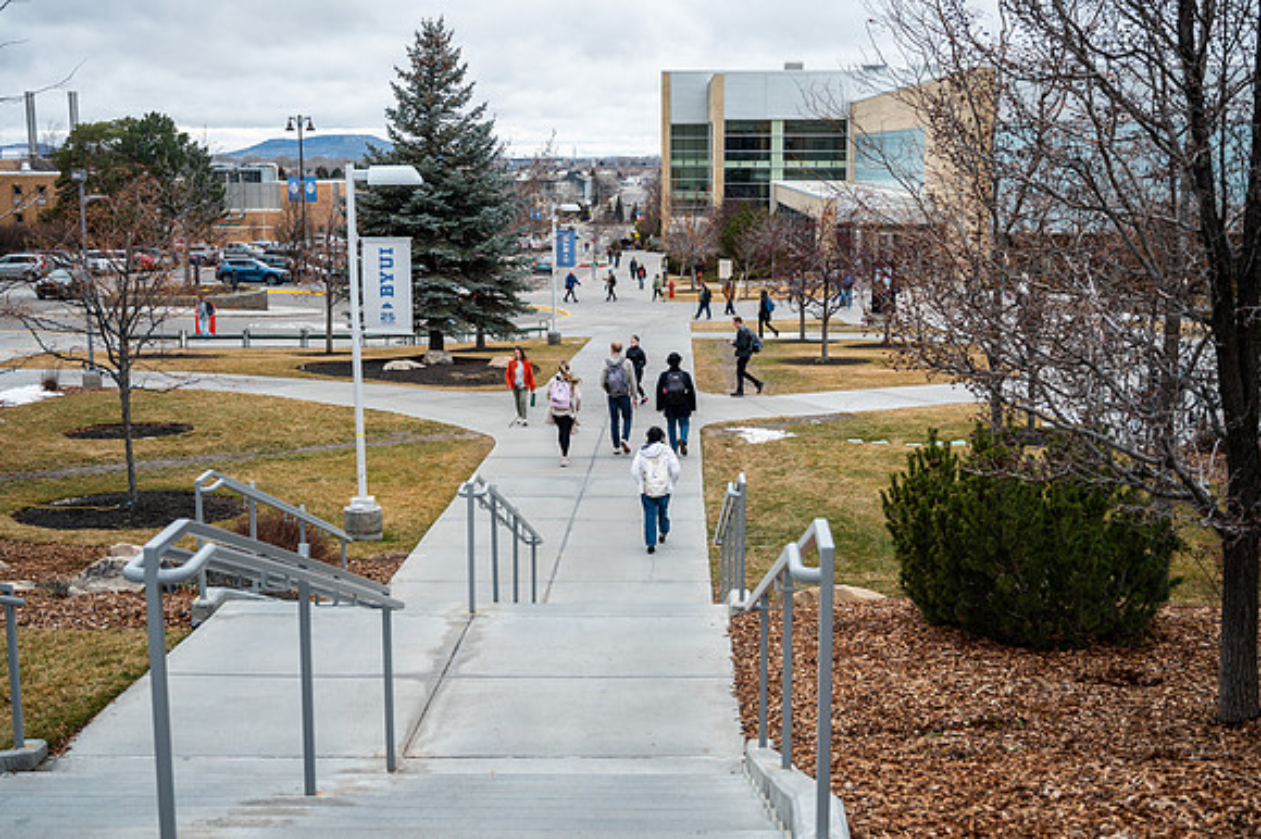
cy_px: 419
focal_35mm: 43
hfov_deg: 45.3
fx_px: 1509
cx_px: 674
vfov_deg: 31.1
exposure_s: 1/200
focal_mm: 40
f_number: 4
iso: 125
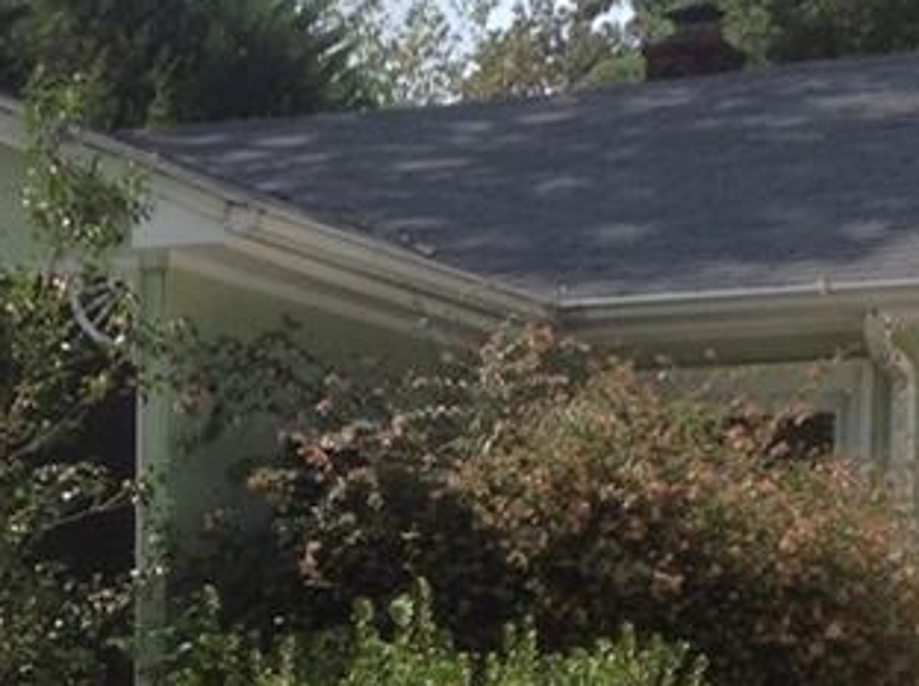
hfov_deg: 17.1
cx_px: 412
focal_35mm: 115
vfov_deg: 12.6
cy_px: 783
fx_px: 3048
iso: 50
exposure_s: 1/1513
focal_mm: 4.28
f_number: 2.4
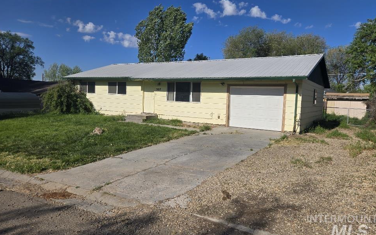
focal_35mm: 26
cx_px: 197
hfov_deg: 70.4
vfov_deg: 47.6
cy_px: 109
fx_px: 266
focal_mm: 5.4
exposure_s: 1/3677
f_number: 1.8
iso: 25
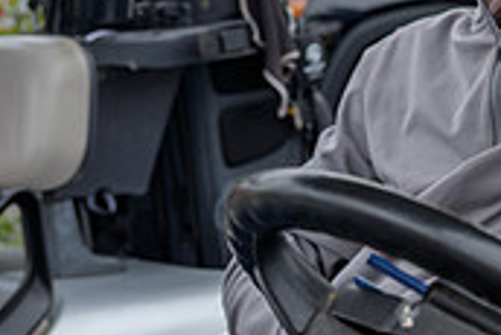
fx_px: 1741
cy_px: 130
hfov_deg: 15.3
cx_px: 731
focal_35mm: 125
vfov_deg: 11.0
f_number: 4
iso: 100
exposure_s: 1/200
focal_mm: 37
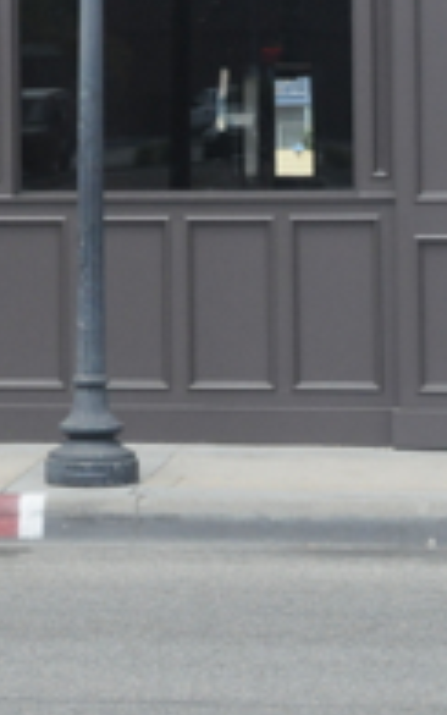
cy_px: 28
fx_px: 3895
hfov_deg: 6.5
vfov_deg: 10.4
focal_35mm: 200
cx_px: -117
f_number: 11
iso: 800
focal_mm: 40
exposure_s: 1/500
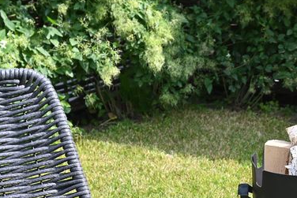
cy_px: 205
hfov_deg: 19.4
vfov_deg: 13.2
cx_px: 304
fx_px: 842
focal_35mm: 102
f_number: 2.8
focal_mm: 32
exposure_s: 1/640
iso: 125
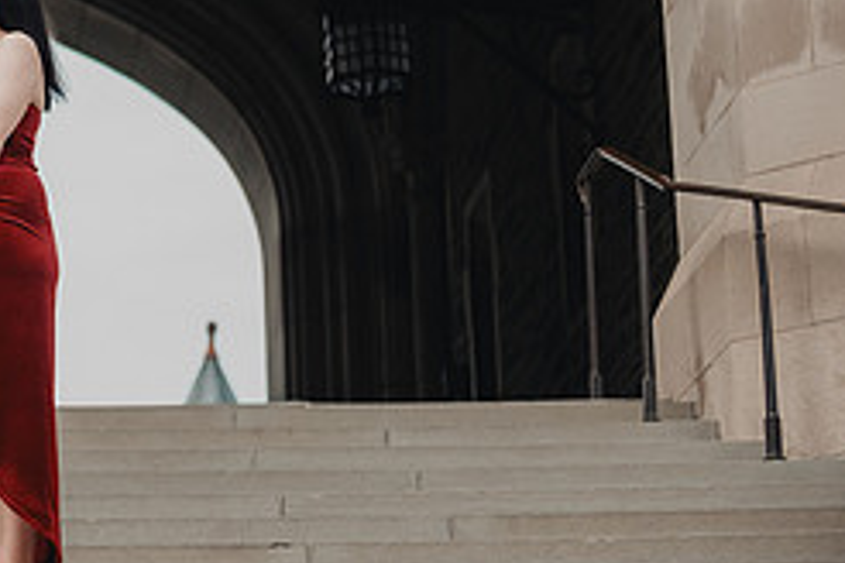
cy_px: -12
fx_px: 3966
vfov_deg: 8.1
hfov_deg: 11.9
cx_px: -143
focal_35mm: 169
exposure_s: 1/2000
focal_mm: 70
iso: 800
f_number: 2.8
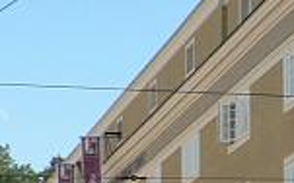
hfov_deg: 10.0
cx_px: 467
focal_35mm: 202
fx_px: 1617
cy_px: 241
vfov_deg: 6.4
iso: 80
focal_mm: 6
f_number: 4
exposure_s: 1/400
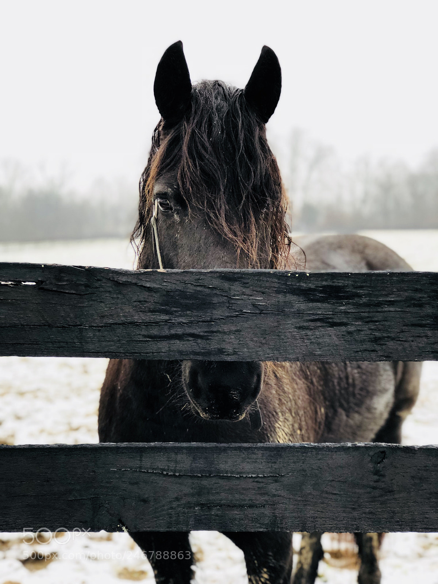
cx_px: 219
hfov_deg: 25.7
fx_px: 962
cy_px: 292
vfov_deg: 33.8
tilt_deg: -3.8
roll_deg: -1.0
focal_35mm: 57
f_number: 2.8
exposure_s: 1/60
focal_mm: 6.6
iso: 50
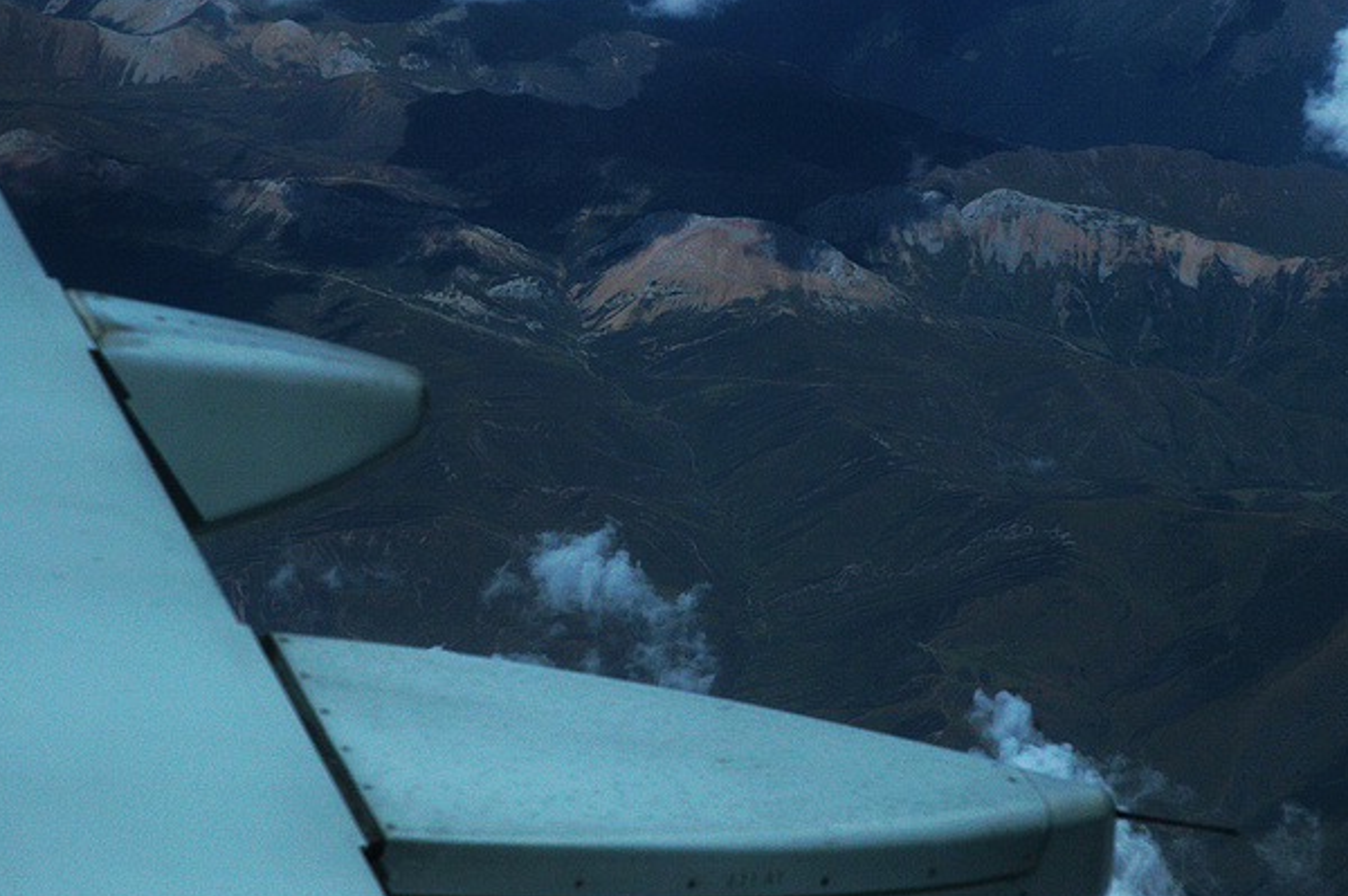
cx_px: 750
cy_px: 441
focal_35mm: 105
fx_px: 3928
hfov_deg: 19.5
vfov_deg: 13.0
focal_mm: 60
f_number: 13
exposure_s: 1/2000
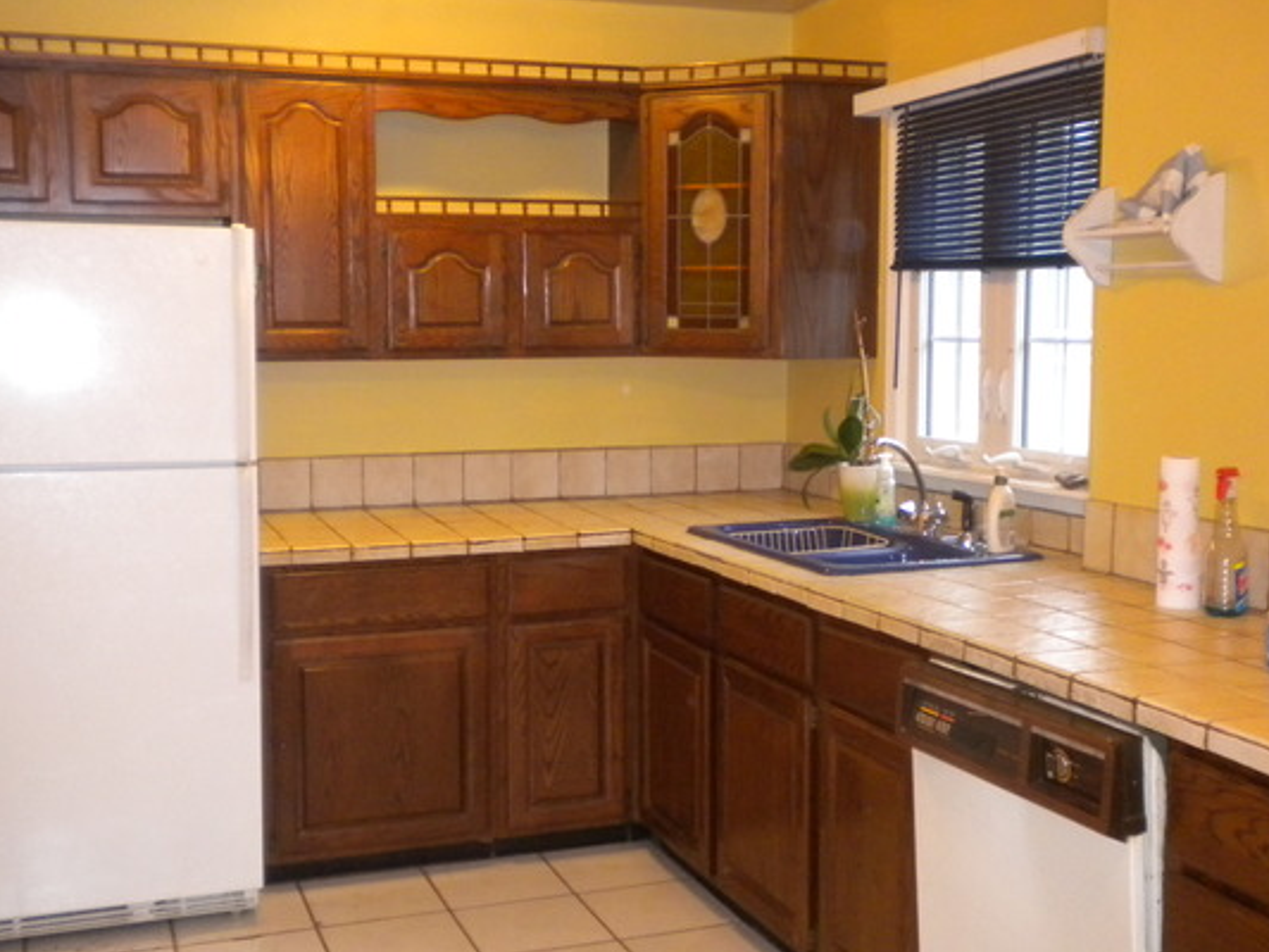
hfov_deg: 44.8
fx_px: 1540
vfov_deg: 34.4
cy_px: 476
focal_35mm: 42
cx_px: 629
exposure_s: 1/30
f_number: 3.1
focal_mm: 6.3
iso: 400
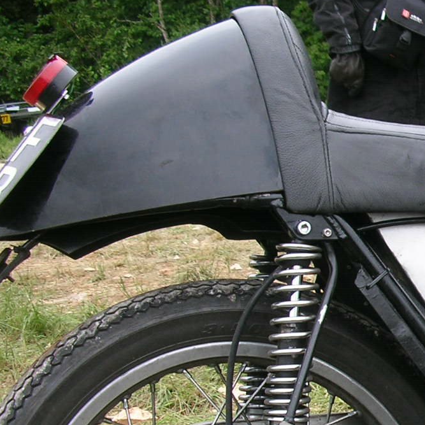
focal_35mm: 95
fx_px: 1320
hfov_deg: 16.8
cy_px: 334
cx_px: 617
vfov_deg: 18.1
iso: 50
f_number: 3
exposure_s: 1/130
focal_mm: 5.8
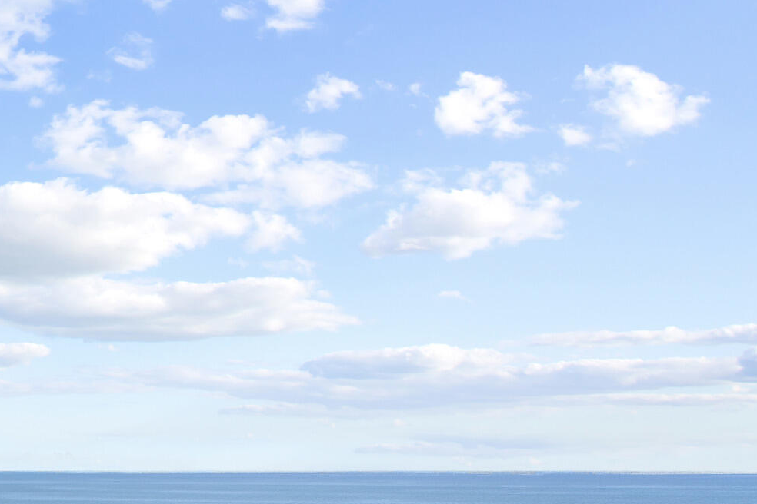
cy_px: 572
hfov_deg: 15.5
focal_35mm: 127
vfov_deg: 10.6
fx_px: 2670
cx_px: -174
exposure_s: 1/800
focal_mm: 50
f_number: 3.5
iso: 64
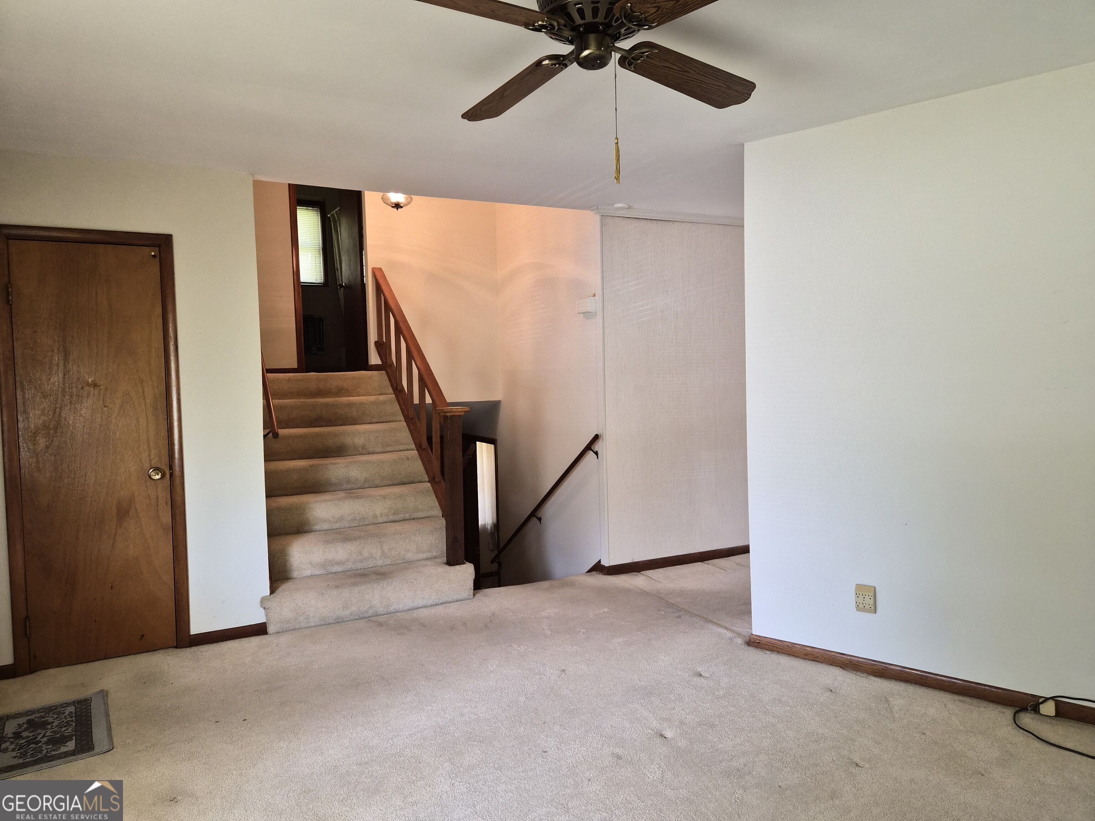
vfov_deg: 58.9
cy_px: 410
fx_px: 728
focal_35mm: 23
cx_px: 548
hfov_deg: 73.9
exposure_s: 1/120
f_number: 1.8
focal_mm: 5.4
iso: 500
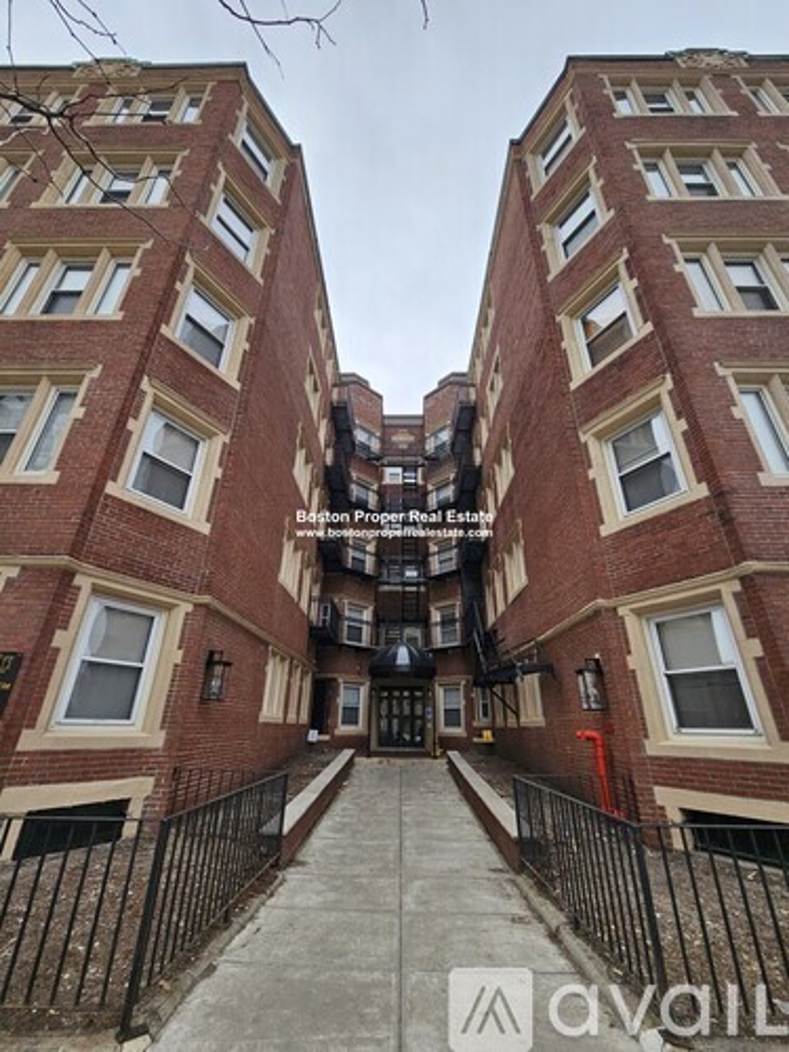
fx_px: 395
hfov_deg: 89.9
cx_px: 394
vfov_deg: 106.2
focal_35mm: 13
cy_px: 526
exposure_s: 1/604
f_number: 2.2
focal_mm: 2.2
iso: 50
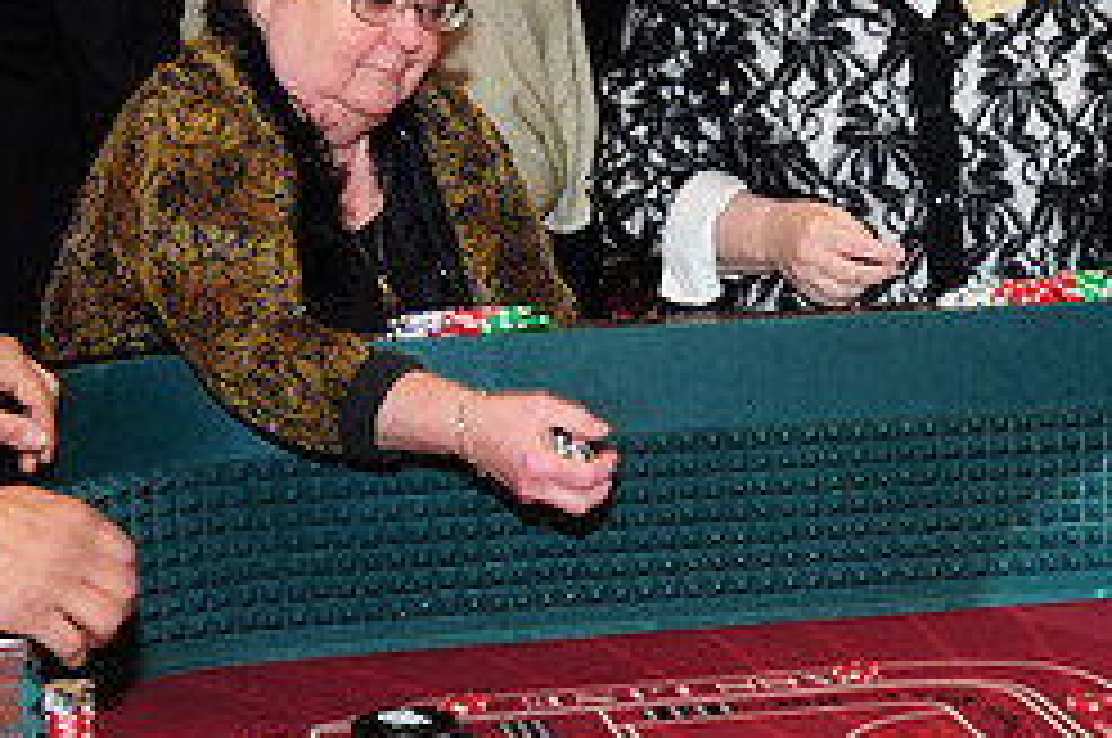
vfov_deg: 10.2
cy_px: 439
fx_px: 4134
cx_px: 959
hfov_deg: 15.2
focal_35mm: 134
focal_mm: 38
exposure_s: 1/60
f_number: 4
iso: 800
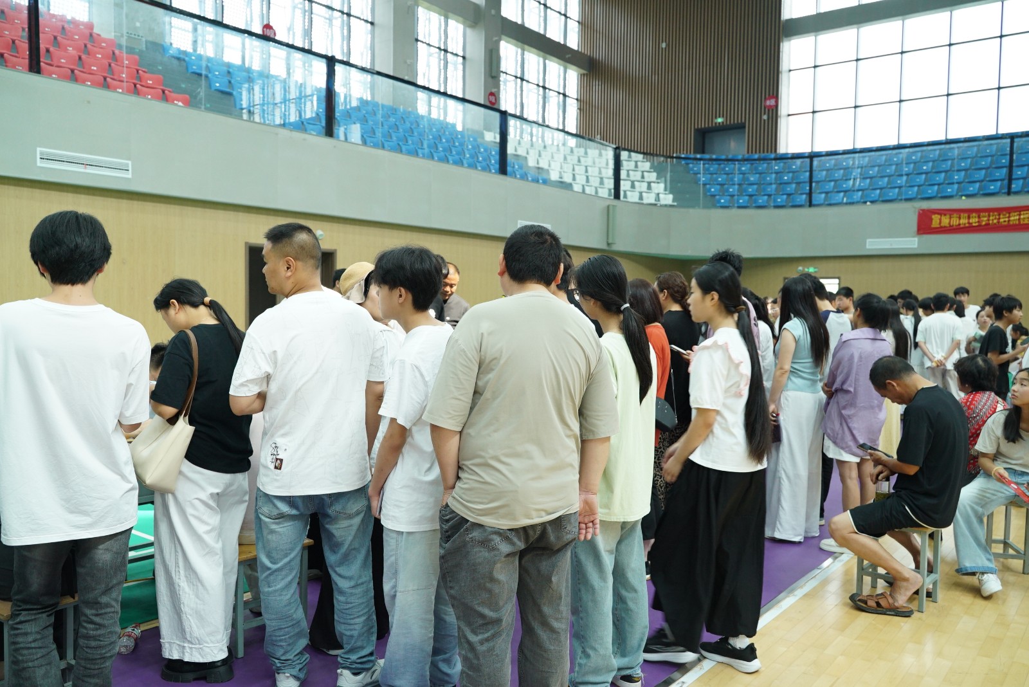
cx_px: 514
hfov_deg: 63.6
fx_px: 829
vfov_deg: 45.0
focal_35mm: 29
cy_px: 344
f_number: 5
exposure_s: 1/100
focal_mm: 29
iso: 1250
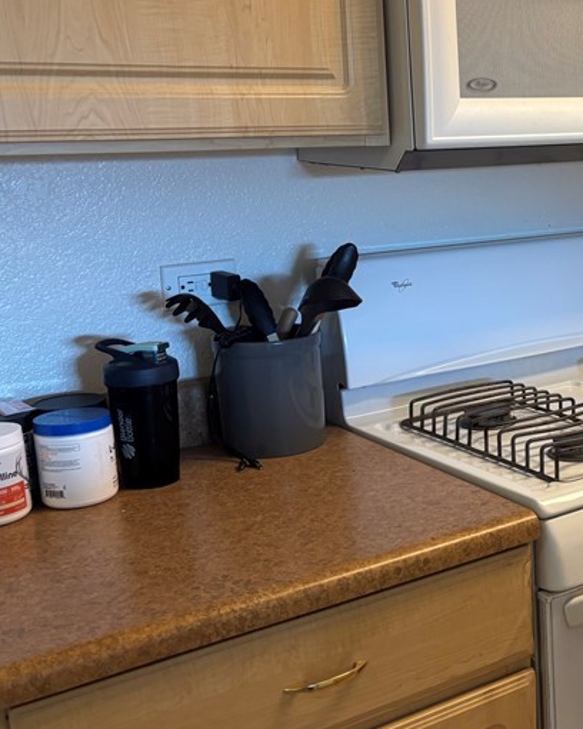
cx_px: 642
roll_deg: +1.3
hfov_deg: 27.2
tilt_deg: -11.2
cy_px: 323
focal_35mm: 51
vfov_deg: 36.6
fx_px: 1100
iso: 125
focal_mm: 5.96
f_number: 1.6
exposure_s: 1/60
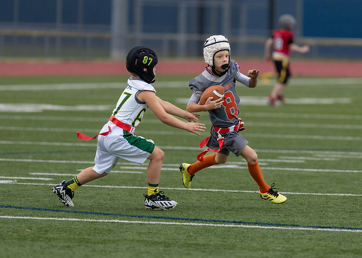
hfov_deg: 5.5
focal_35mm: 369
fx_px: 3797
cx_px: 228
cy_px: 109
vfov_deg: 3.9
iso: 500
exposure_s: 1/1000
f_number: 2.8
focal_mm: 200
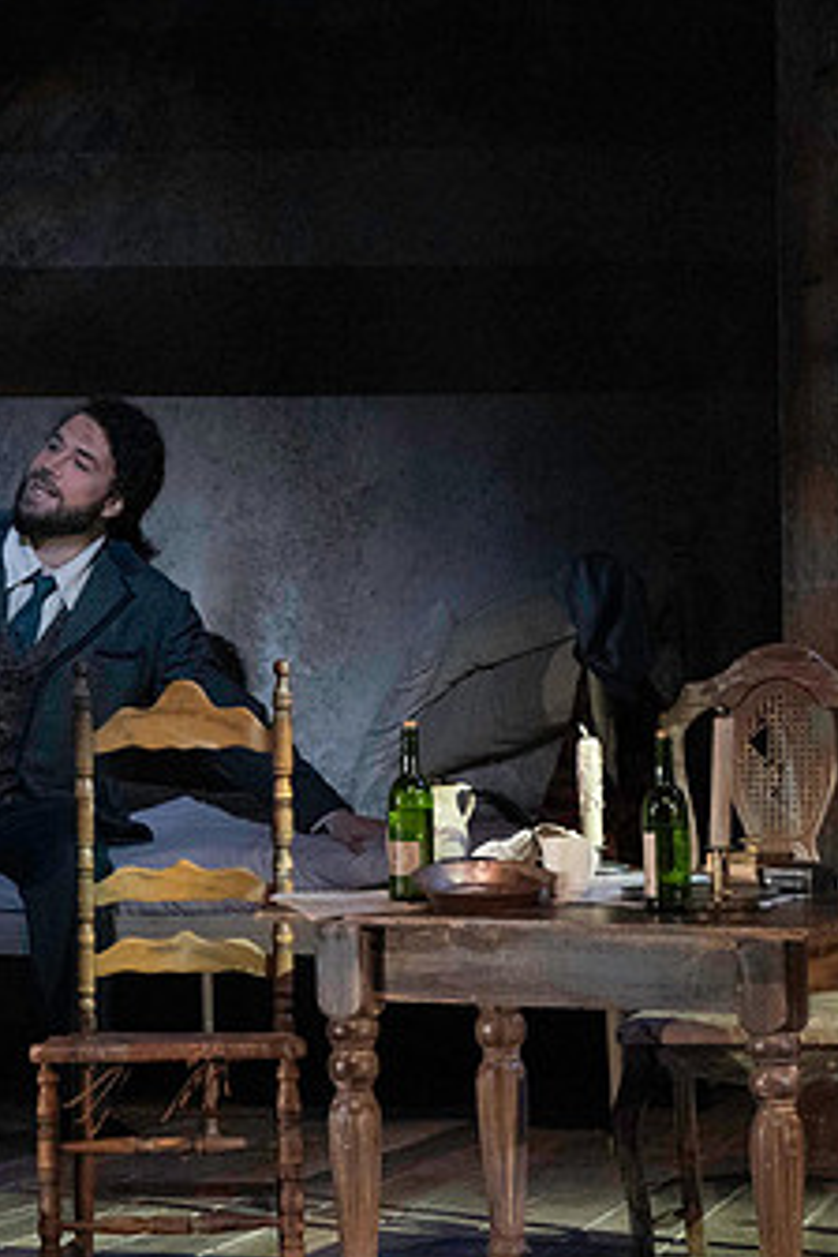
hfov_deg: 2.3
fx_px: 20809
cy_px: 720
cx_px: -67
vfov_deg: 3.5
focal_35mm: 596
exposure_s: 1/320
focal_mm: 345
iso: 16000
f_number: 10
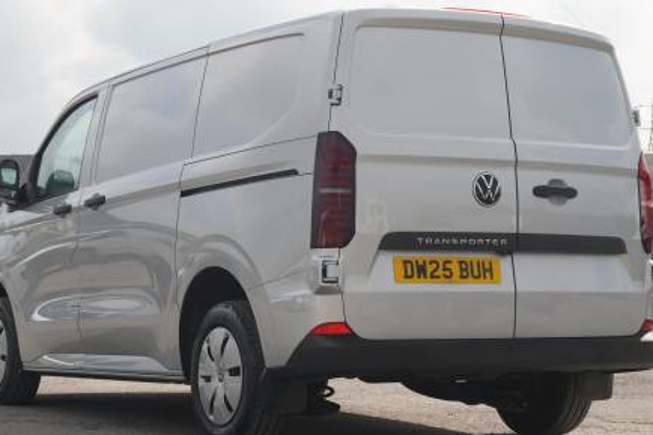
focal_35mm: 84
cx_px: 339
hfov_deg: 24.2
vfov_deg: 16.2
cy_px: 224
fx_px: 1523
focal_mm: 38
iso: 100
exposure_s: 1/200
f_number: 6.3
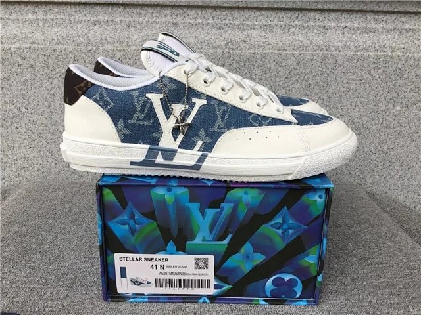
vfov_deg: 45.4
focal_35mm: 31
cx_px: 210
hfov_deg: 58.4
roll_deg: -0.7
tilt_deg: -16.7
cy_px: 158
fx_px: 377
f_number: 2.4
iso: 25
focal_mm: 3.3
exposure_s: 1/357
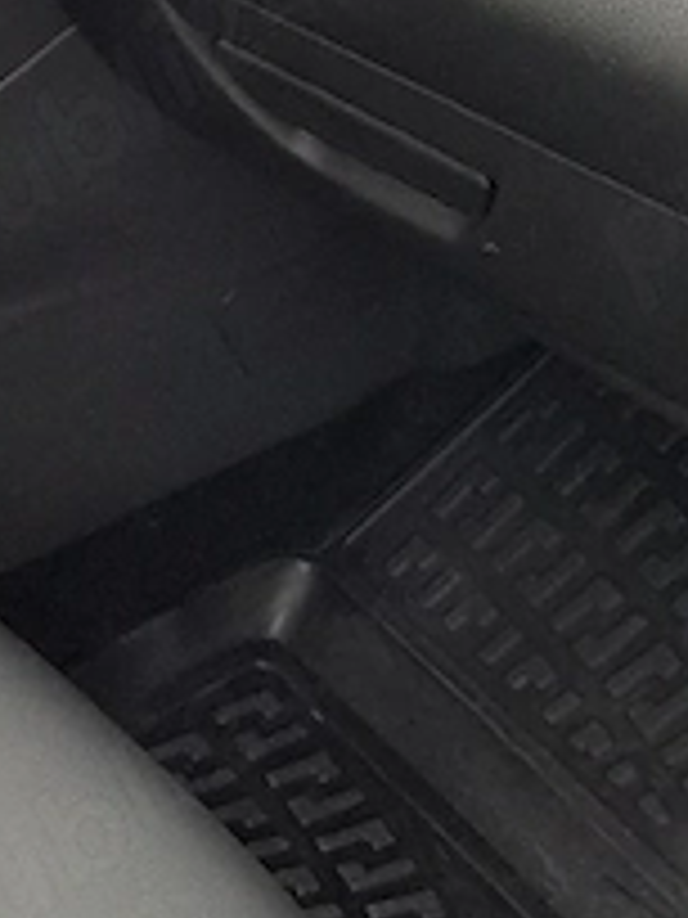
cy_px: 171
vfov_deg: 18.4
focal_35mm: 106
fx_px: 2809
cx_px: -333
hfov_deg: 13.2
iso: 200
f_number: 1.8
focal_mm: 4
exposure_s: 1/50
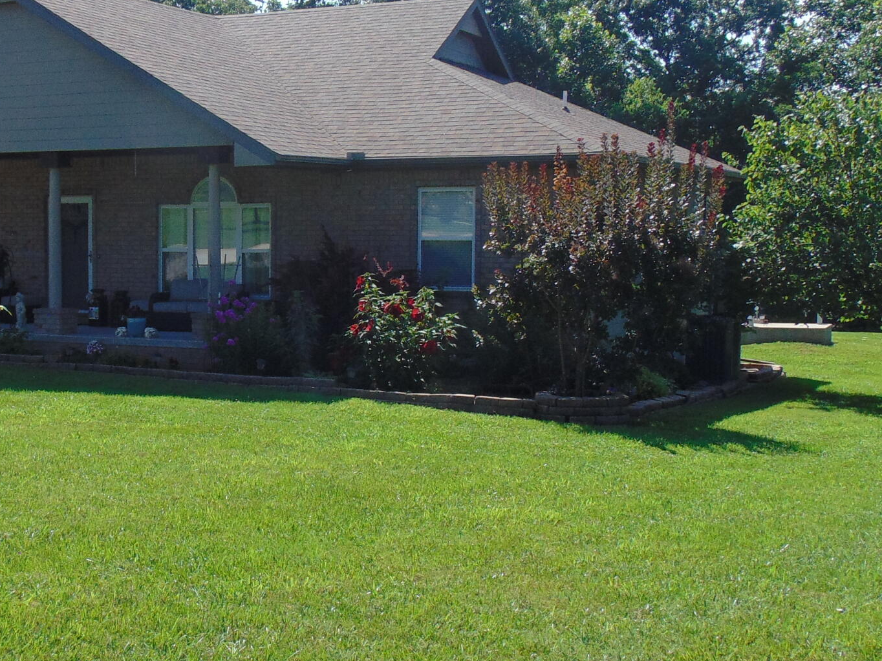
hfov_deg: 34.1
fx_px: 1401
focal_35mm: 55
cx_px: 205
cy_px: 352
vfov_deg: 26.6
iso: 80
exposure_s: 1/200
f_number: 7.7
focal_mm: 4.5
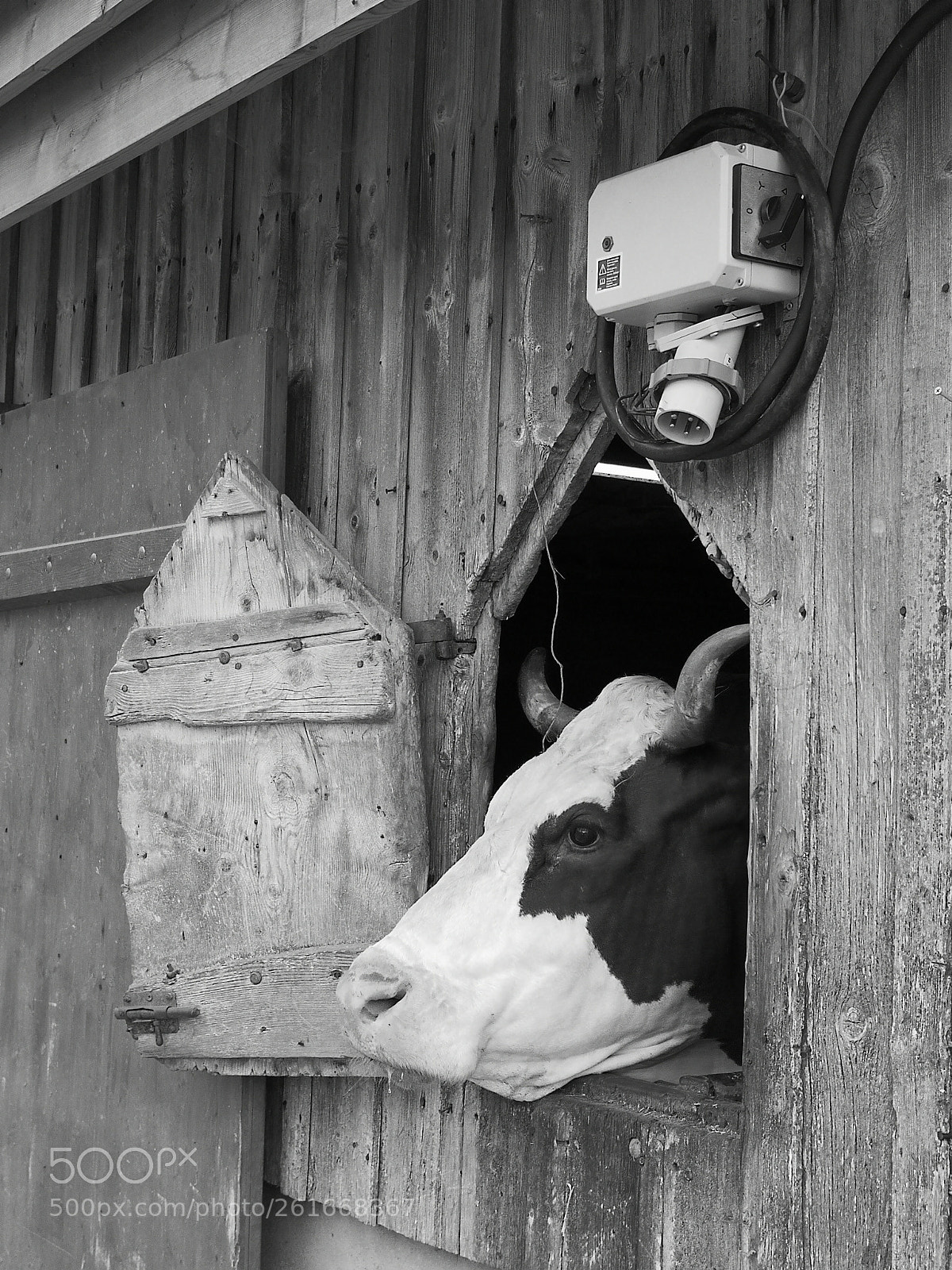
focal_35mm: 51
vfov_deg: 37.5
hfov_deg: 28.6
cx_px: 476
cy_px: 635
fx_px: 1870
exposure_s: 1/850
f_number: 1.6
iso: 50
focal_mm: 3.95
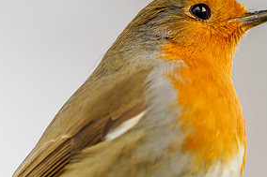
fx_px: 9458
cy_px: 173
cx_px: 133
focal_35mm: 1276
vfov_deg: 1.1
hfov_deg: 1.6
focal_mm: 300
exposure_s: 1/800
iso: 1250
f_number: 4
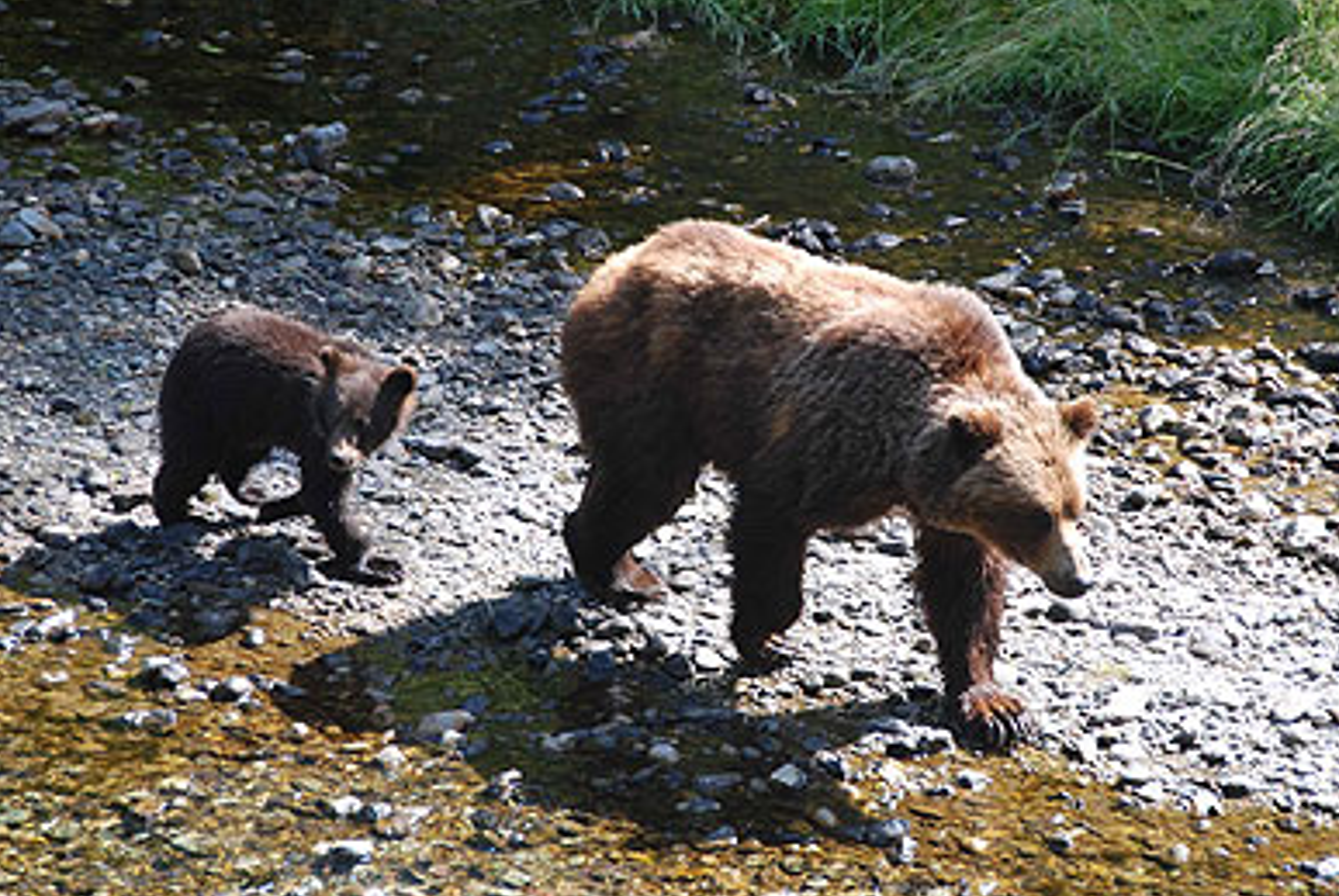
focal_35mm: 227
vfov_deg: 6.1
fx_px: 8453
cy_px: 400
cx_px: 747
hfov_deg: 9.1
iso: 200
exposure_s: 1/125
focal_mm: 130
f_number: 5.6
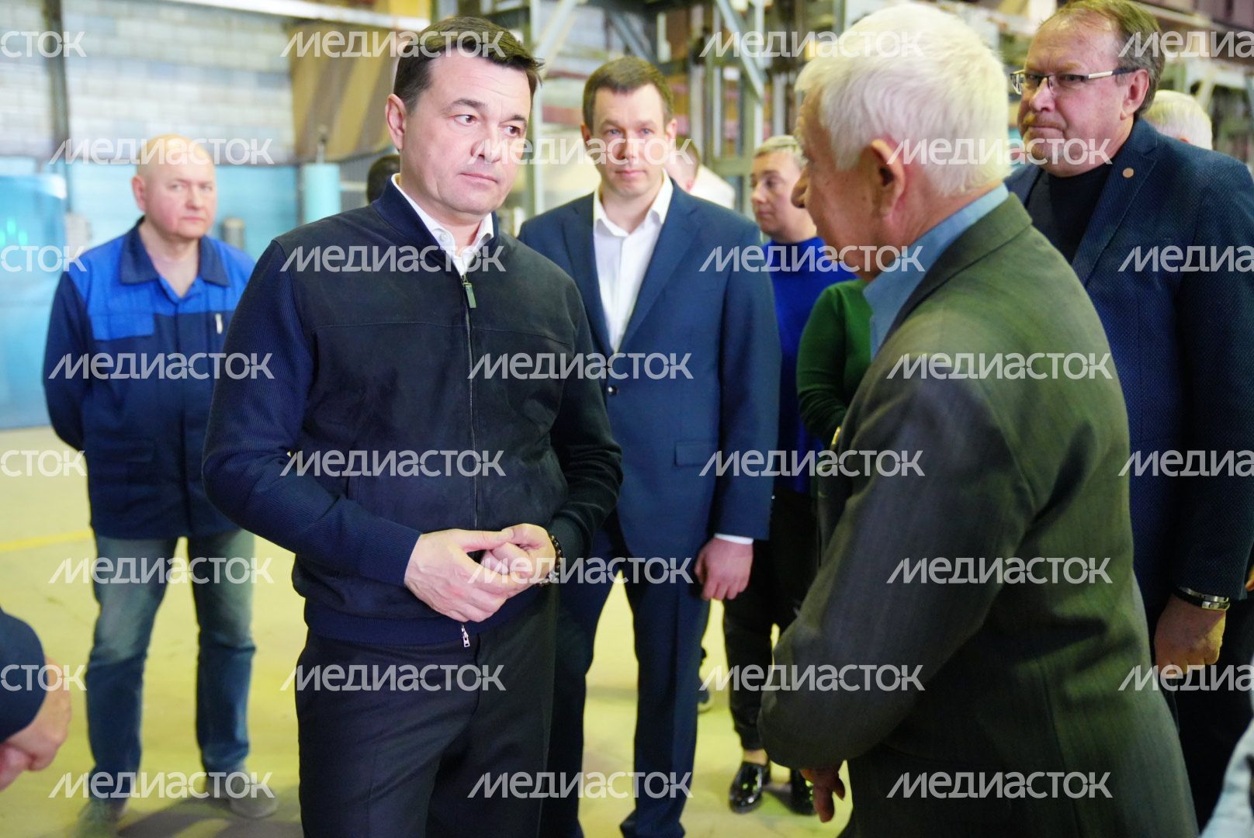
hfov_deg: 55.8
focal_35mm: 34
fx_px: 1185
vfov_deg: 38.9
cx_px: 627
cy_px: 419
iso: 6400
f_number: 2.8
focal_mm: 34
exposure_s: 1/60
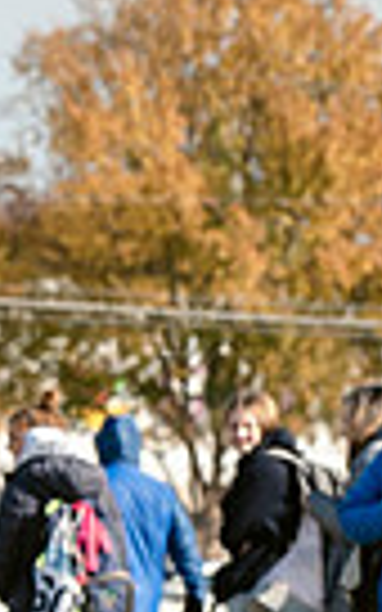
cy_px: 991
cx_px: -788
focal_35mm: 1133
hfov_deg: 1.2
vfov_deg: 1.9
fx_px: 18873
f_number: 7.1
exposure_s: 1/800
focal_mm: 130
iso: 250
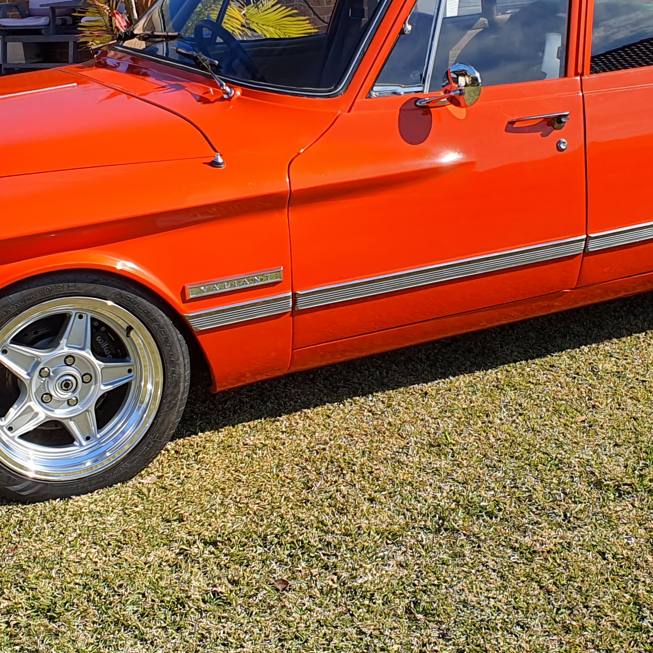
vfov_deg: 27.3
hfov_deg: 27.3
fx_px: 1345
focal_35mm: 63
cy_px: 315
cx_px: 317
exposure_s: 1/1292
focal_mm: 4.3
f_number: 2.4
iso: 50
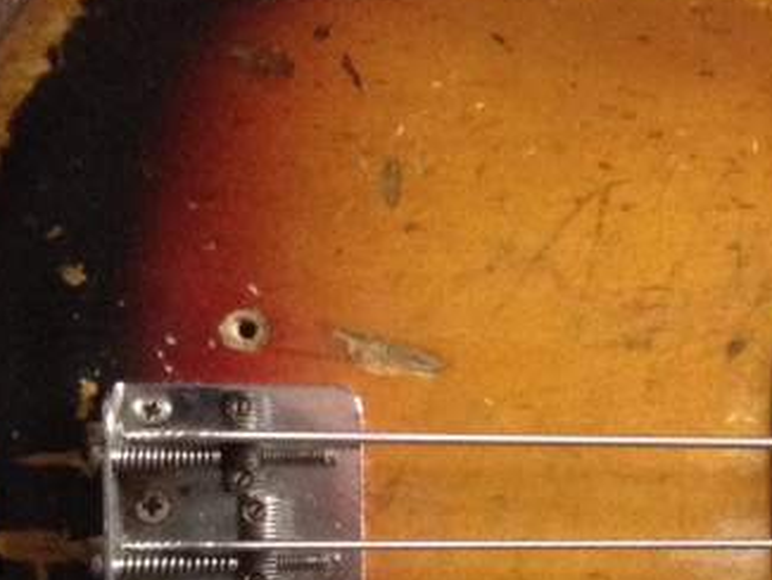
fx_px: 2900
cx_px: 1188
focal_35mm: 130
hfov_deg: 14.1
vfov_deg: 11.3
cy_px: 573
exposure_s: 1/17
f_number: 2.4
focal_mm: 4.13
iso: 400
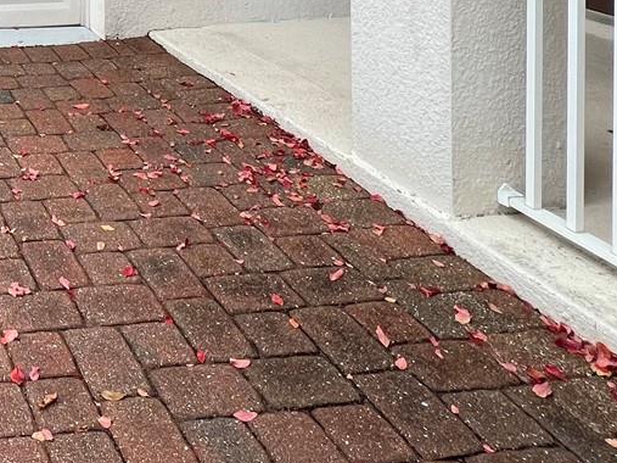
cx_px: -145
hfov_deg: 35.0
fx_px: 731
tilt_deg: -1.6
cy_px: -193
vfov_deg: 27.1
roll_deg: +1.3
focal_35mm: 41
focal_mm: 1.57
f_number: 1.8
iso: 32
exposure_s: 1/99
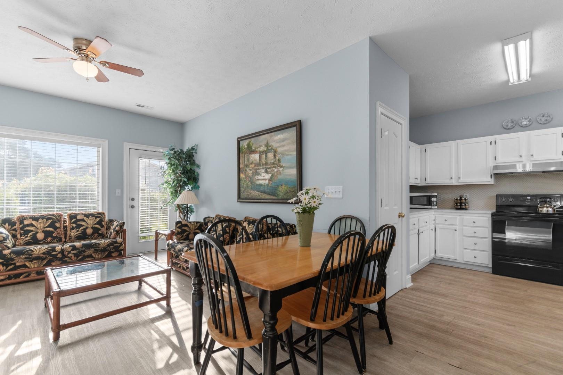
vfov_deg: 77.3
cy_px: 188
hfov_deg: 100.4
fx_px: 235
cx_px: 282
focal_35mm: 15
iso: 100
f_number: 4.5
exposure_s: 1/10
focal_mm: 10
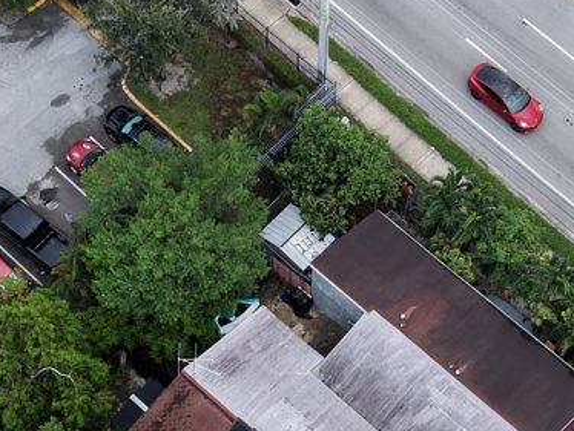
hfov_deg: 25.3
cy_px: 460
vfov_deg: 18.5
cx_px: 293
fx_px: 1278
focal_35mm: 77
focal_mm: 8.67
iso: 230
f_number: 1.8
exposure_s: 1/400
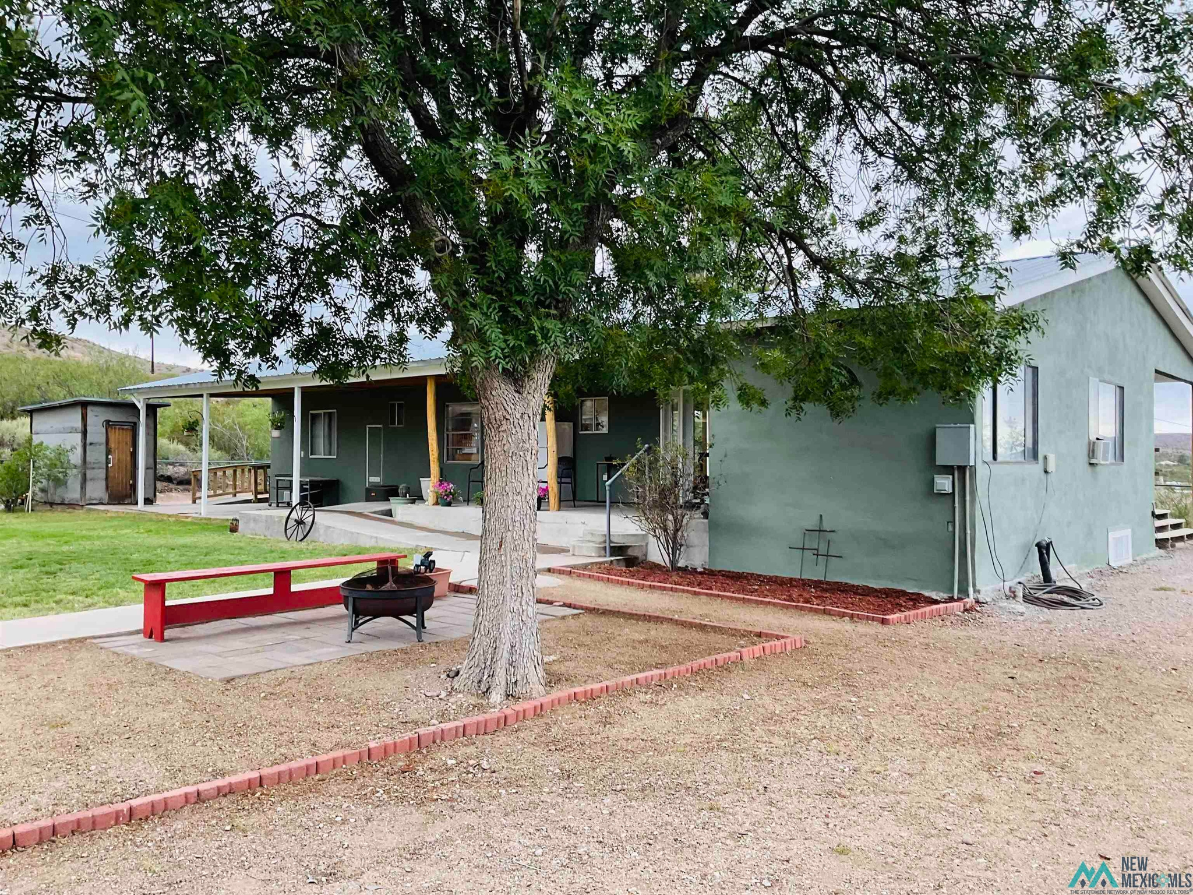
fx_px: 999
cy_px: 448
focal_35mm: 29
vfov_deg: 48.2
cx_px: 596
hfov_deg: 61.7
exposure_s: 1/120
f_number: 1.8
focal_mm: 3
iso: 40
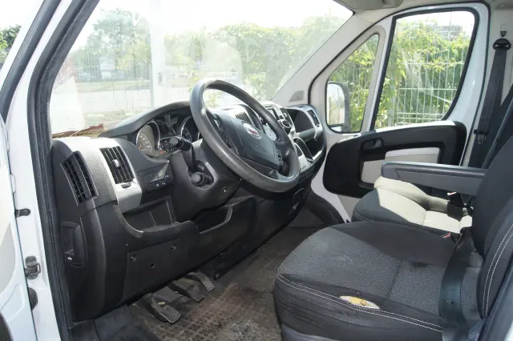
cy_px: 170
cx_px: 256
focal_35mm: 27
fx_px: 385
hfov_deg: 67.4
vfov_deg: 47.9
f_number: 5.6
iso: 100
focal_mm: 18
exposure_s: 1/100
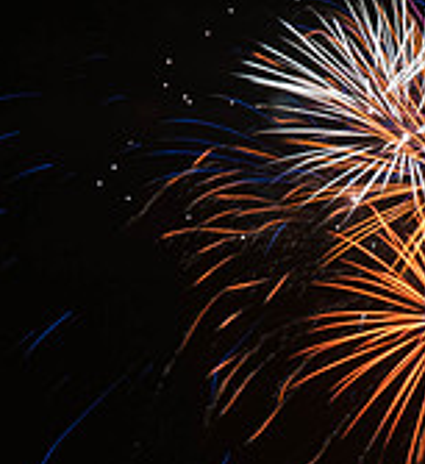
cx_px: 413
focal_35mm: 574
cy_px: 381
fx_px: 8346
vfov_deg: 3.2
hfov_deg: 2.9
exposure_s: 17
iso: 100
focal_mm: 100
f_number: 13
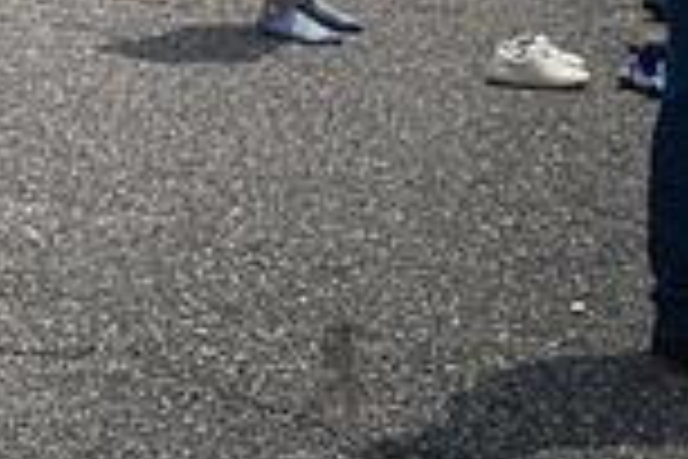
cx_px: -535
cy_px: -322
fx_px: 2542
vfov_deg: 9.9
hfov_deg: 13.8
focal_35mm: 133
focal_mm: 35
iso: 200
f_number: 4.5
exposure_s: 1/1600
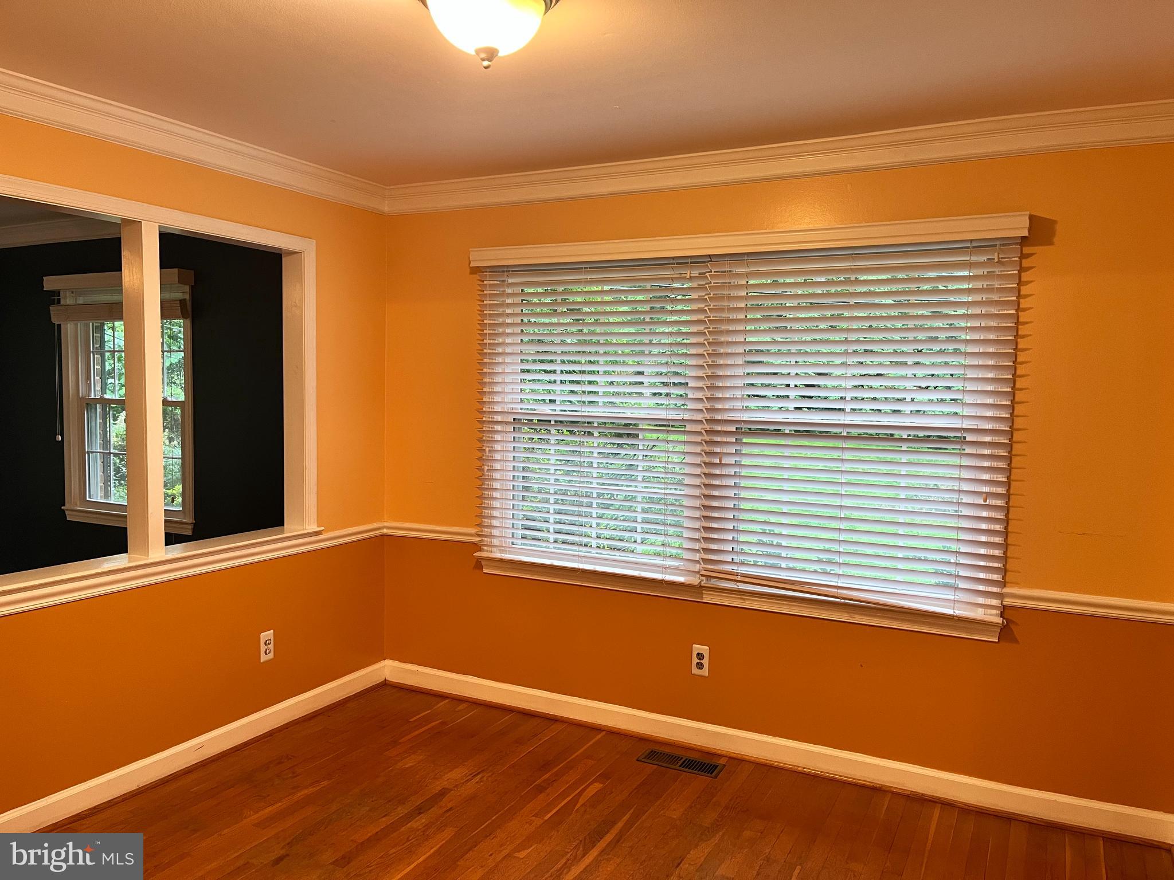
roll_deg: -0.9
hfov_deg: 67.3
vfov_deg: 53.1
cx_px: 587
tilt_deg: -4.1
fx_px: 882
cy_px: 440
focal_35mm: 26
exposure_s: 1/60
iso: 100
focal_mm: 5.1
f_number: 1.6
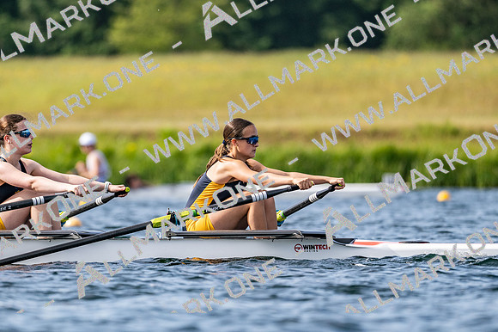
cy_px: 166
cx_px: 249
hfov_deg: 3.4
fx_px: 8295
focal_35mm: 600
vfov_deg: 2.3
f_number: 4.5
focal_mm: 400
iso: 280
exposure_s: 1/2500
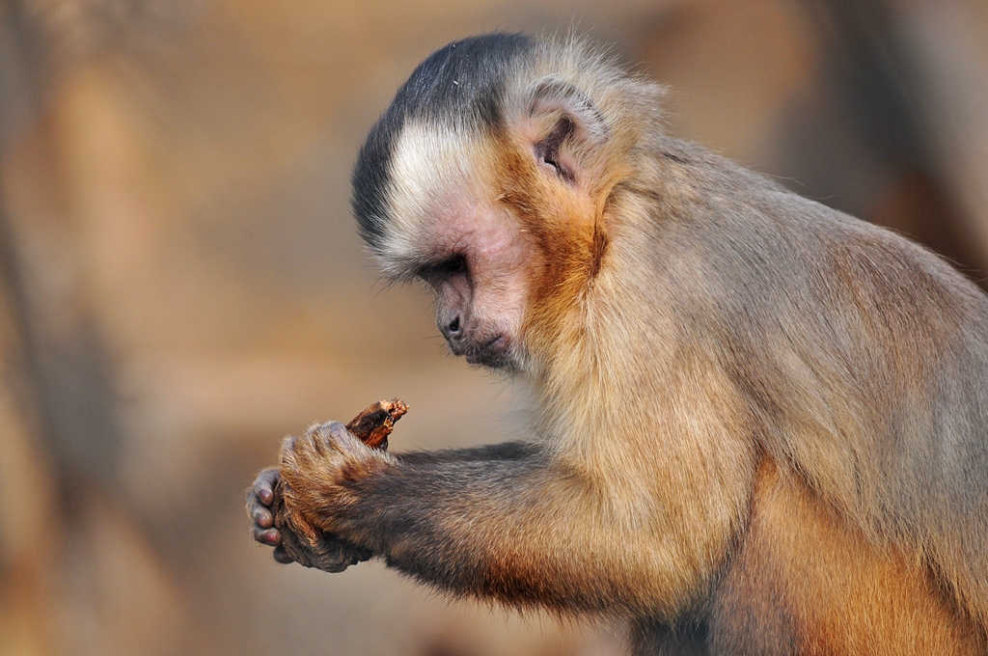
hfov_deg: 5.7
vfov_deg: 3.8
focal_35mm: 360
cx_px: 494
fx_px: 9867
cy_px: 328
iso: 320
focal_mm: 240
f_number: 6.3
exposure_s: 1/400
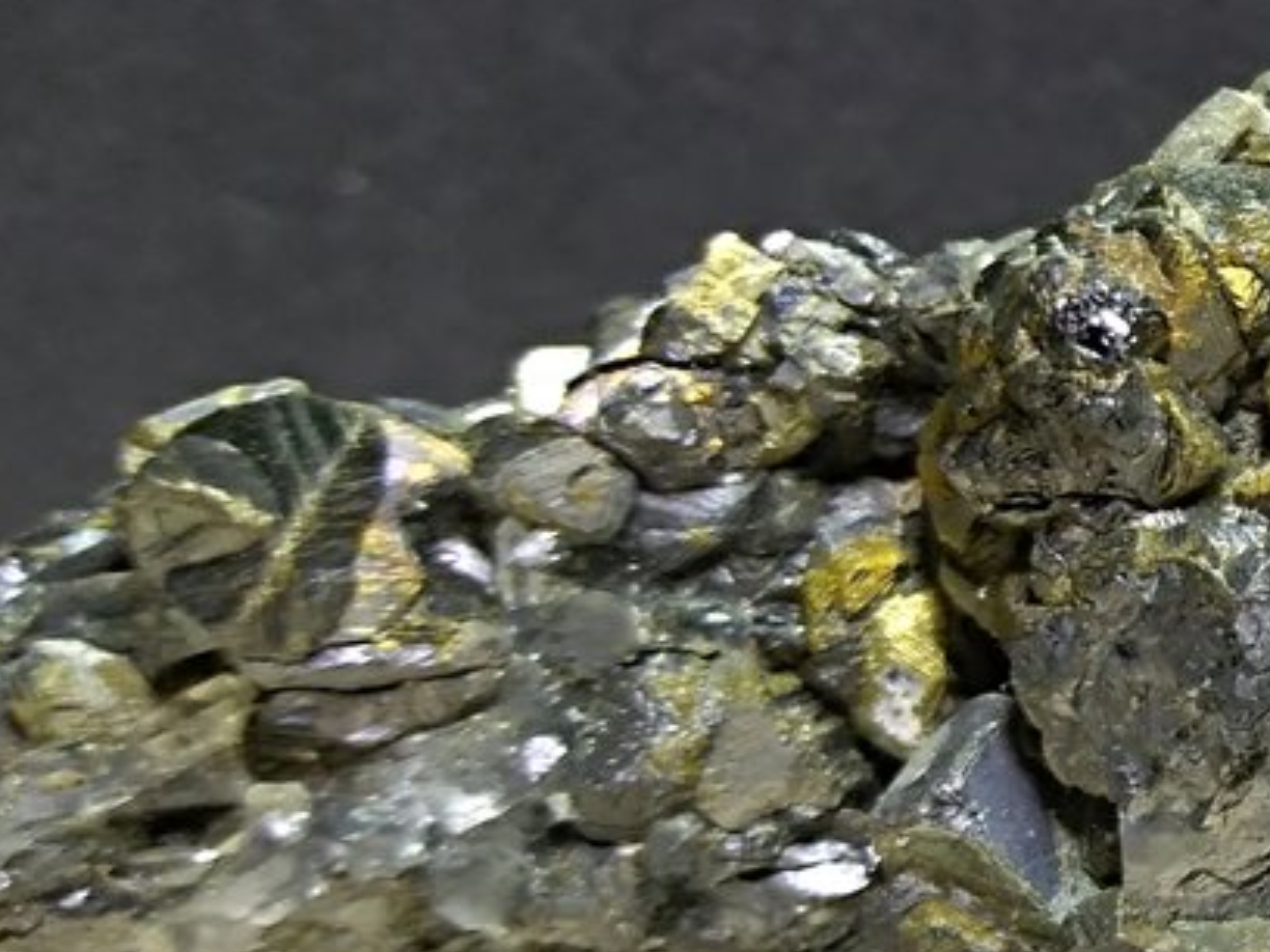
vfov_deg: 14.5
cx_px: 2005
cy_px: 327
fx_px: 3742
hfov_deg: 17.1
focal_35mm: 102
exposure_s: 1/30
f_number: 2
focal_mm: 3.54
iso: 127
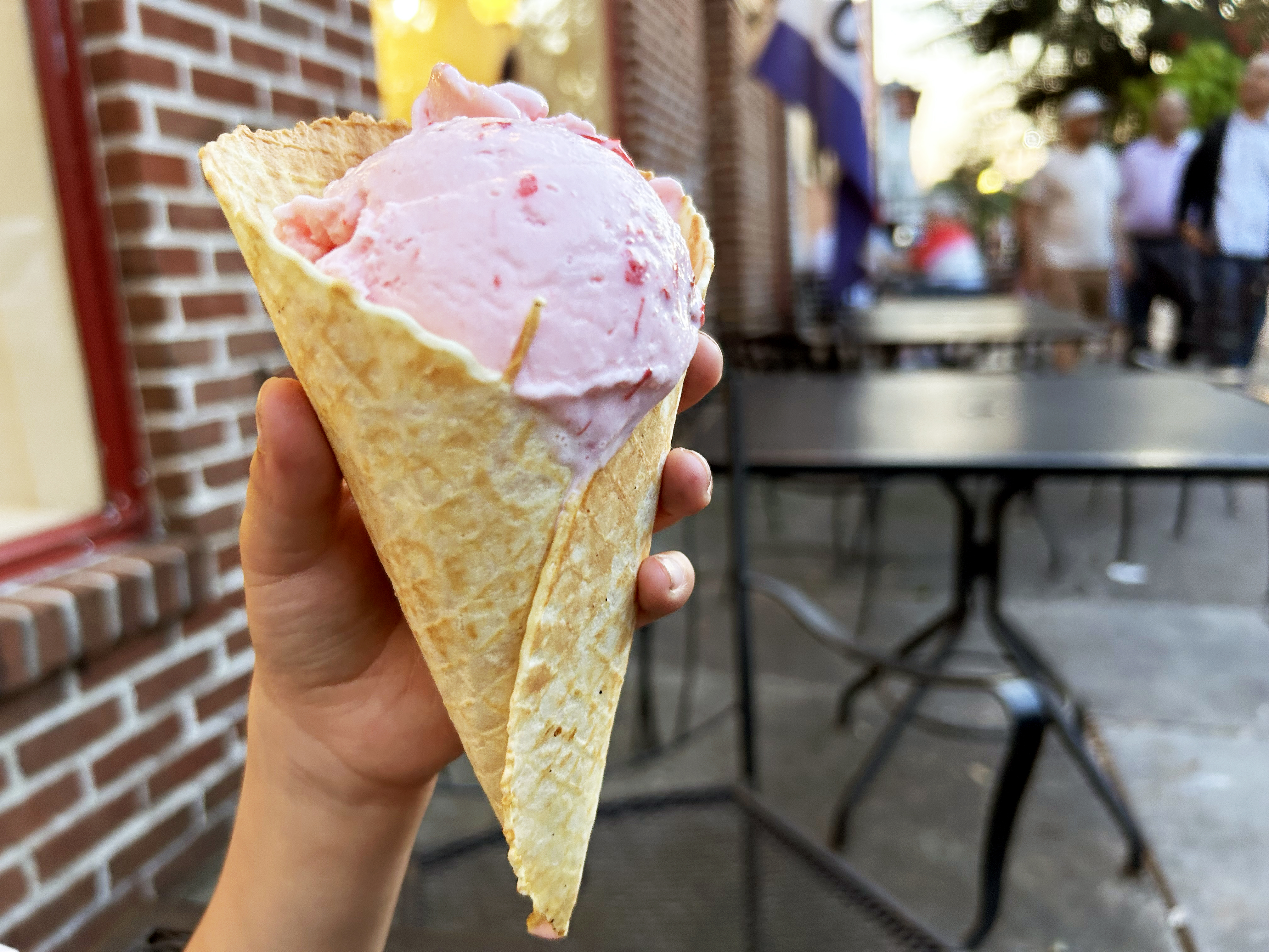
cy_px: 476
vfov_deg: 53.1
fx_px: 953
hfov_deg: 67.3
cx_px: 634
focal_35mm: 26
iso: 125
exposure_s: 1/60
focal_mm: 5.7
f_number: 1.5
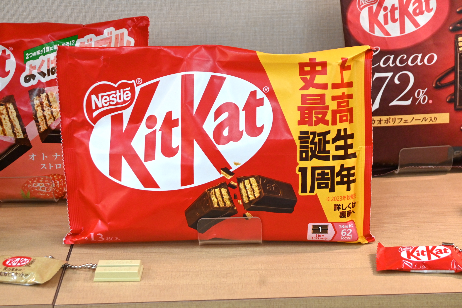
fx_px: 828
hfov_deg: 31.2
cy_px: 154
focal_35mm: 64
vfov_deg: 21.1
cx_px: 231
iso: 1800
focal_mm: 43
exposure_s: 1/125
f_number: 6
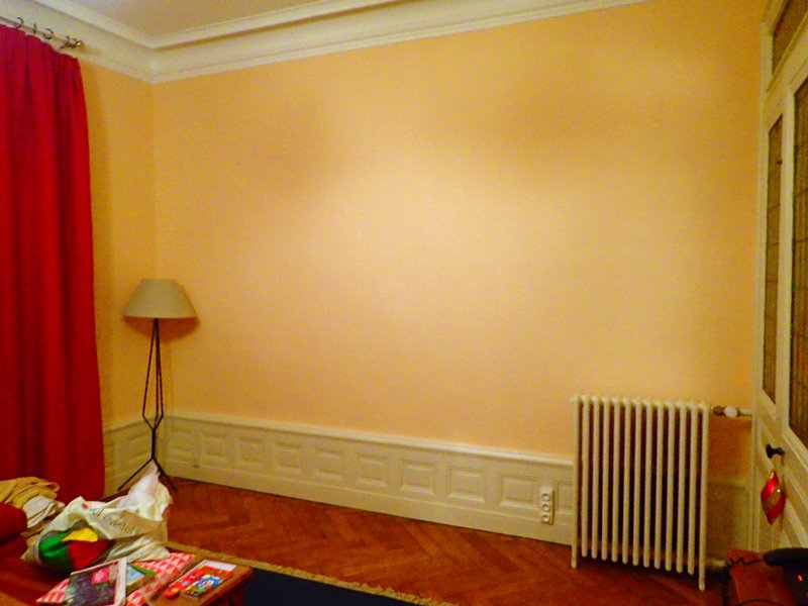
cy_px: 303
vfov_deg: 54.9
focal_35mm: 25
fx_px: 584
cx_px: 404
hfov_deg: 69.4
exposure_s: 1/30
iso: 400
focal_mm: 4.5
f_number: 2
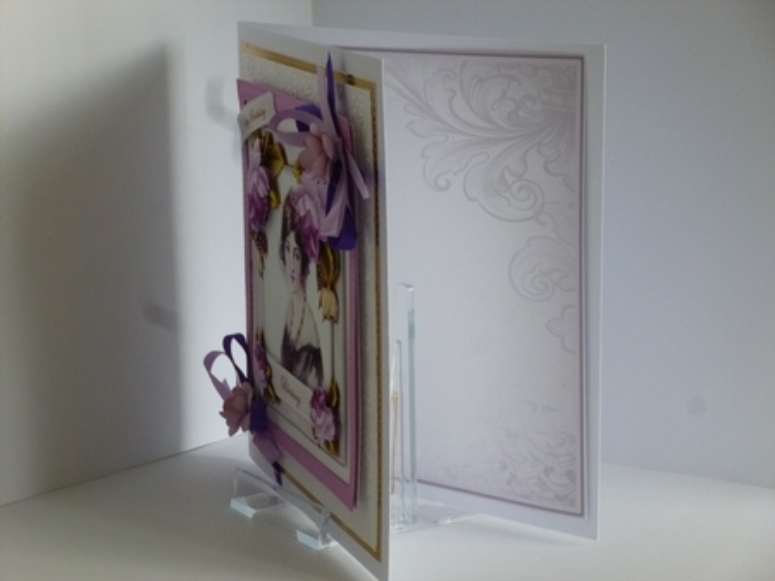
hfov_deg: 19.6
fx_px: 2238
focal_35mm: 100
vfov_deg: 14.8
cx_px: 388
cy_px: 290
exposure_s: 1/60
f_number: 5.3
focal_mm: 17.8
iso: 400
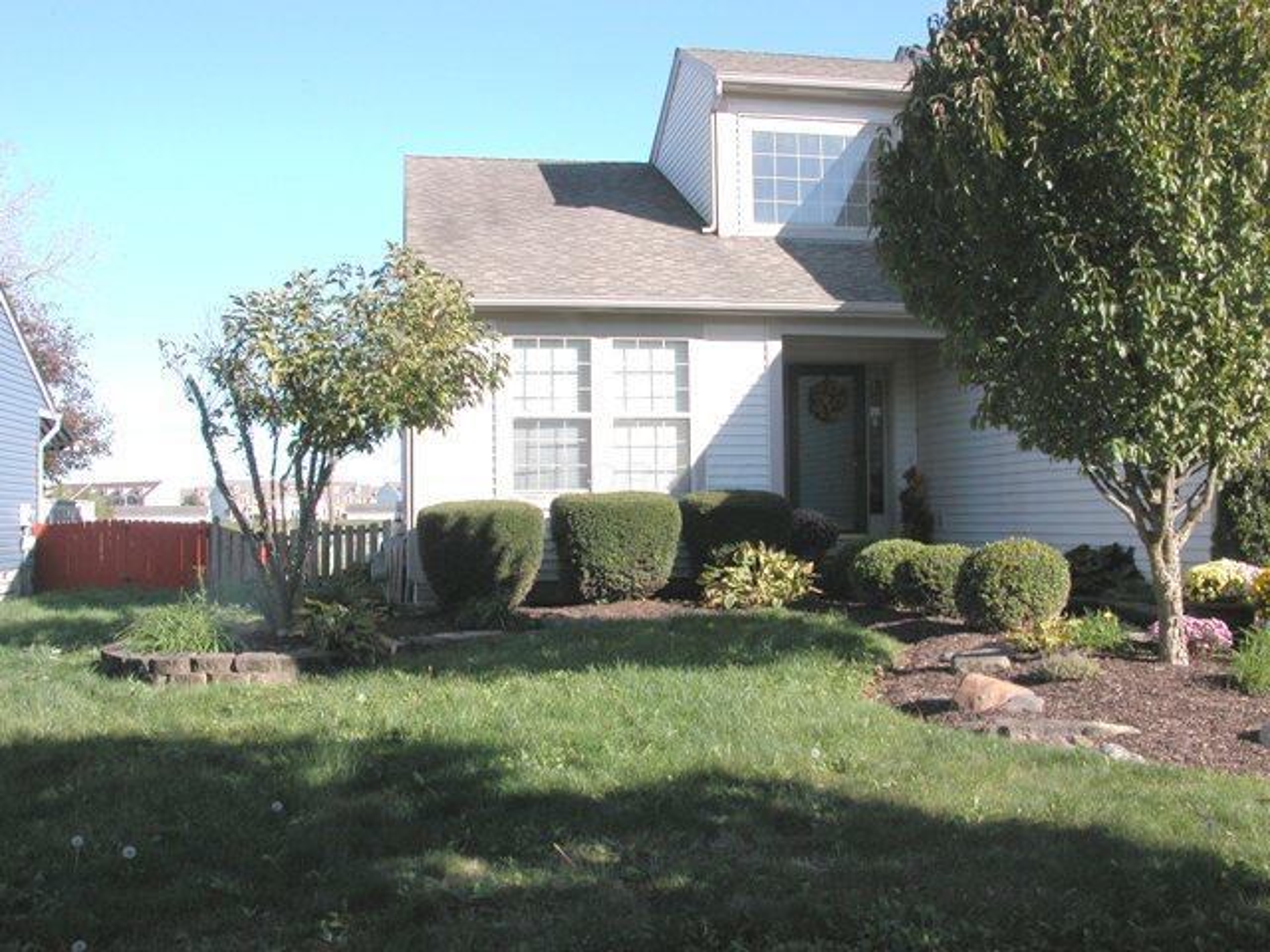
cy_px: 476
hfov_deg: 52.6
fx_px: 1284
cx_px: 635
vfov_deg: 40.7
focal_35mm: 35
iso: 100
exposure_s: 1/231
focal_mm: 8.9
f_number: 6.3
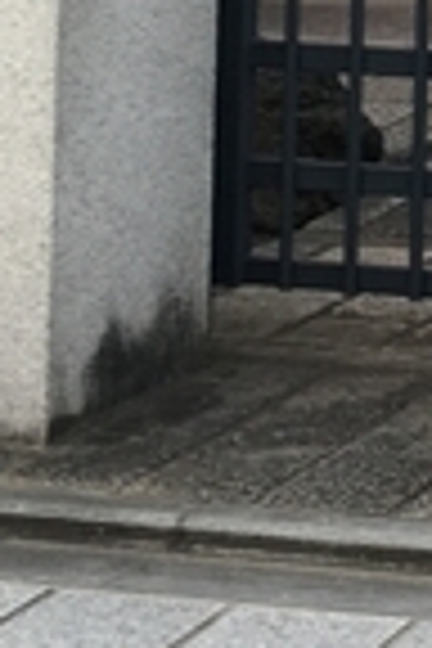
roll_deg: -0.8
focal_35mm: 168
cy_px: -320
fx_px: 3024
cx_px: 1138
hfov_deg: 7.5
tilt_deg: -0.8
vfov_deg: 11.7
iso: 25
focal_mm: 4.15
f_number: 2.2
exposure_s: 1/60
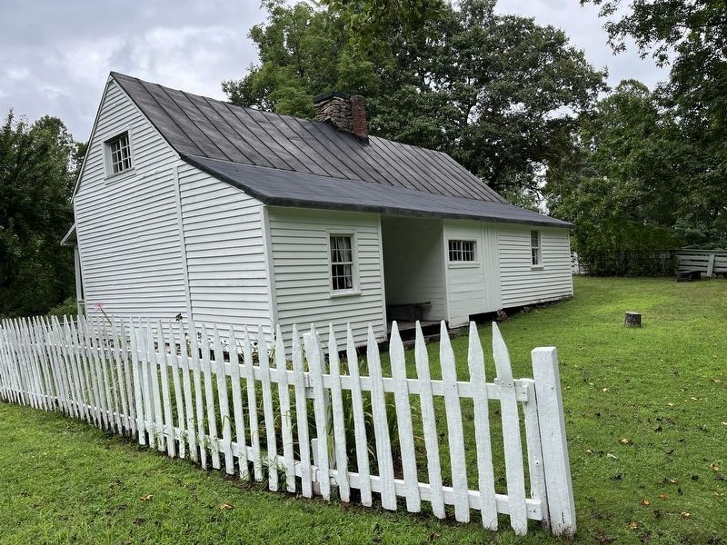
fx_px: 546
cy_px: 272
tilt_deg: +1.3
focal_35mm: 26
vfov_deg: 53.1
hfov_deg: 67.3
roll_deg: +3.5
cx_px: 364
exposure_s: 1/1000
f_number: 1.6
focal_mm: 5.1
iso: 50
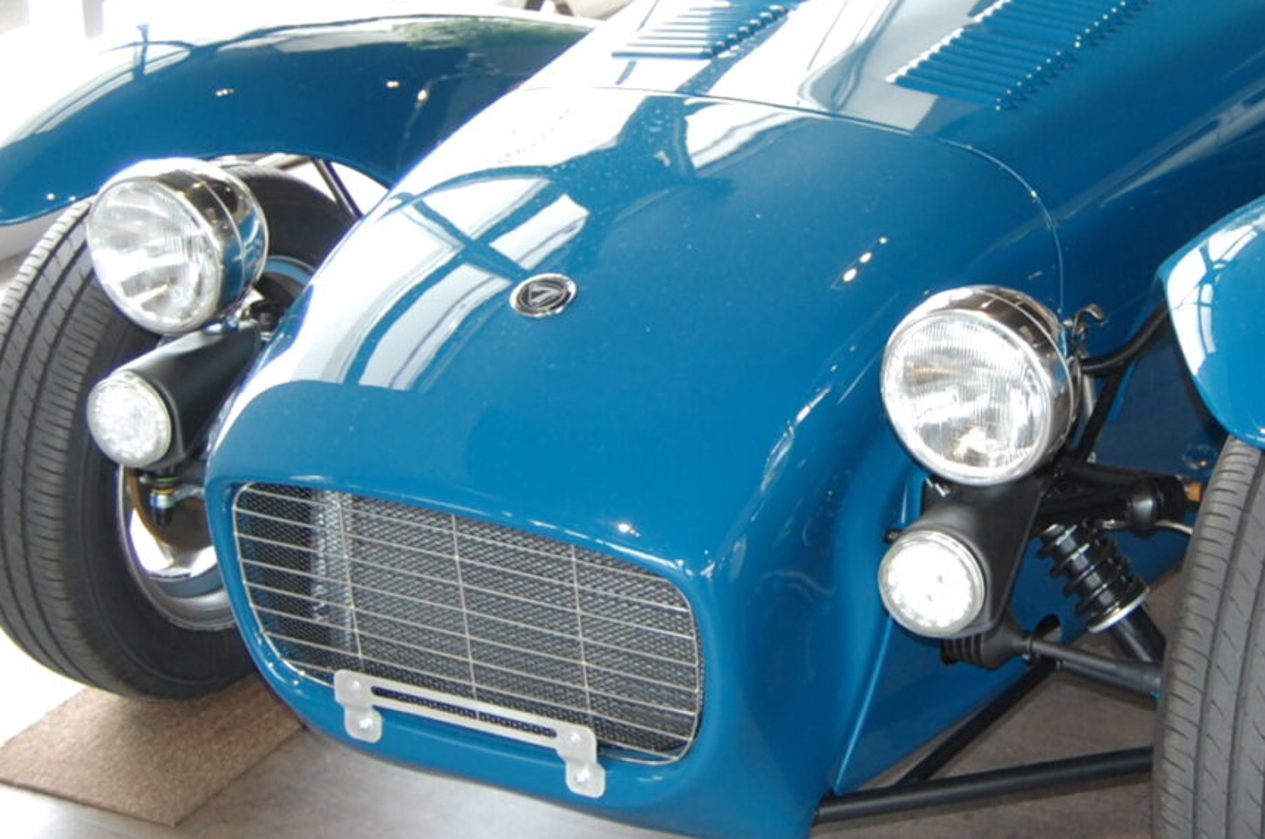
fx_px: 2706
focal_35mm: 77
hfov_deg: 26.0
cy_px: 270
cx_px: 948
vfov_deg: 17.6
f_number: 3.8
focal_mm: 23
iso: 400
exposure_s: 1/100
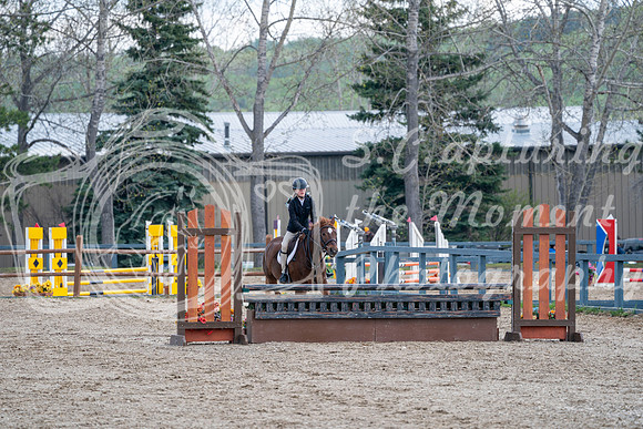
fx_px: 4413
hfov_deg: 8.3
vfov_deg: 5.6
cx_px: 322
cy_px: 214
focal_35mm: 247
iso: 160
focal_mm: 247
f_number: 5.6
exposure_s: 1/250
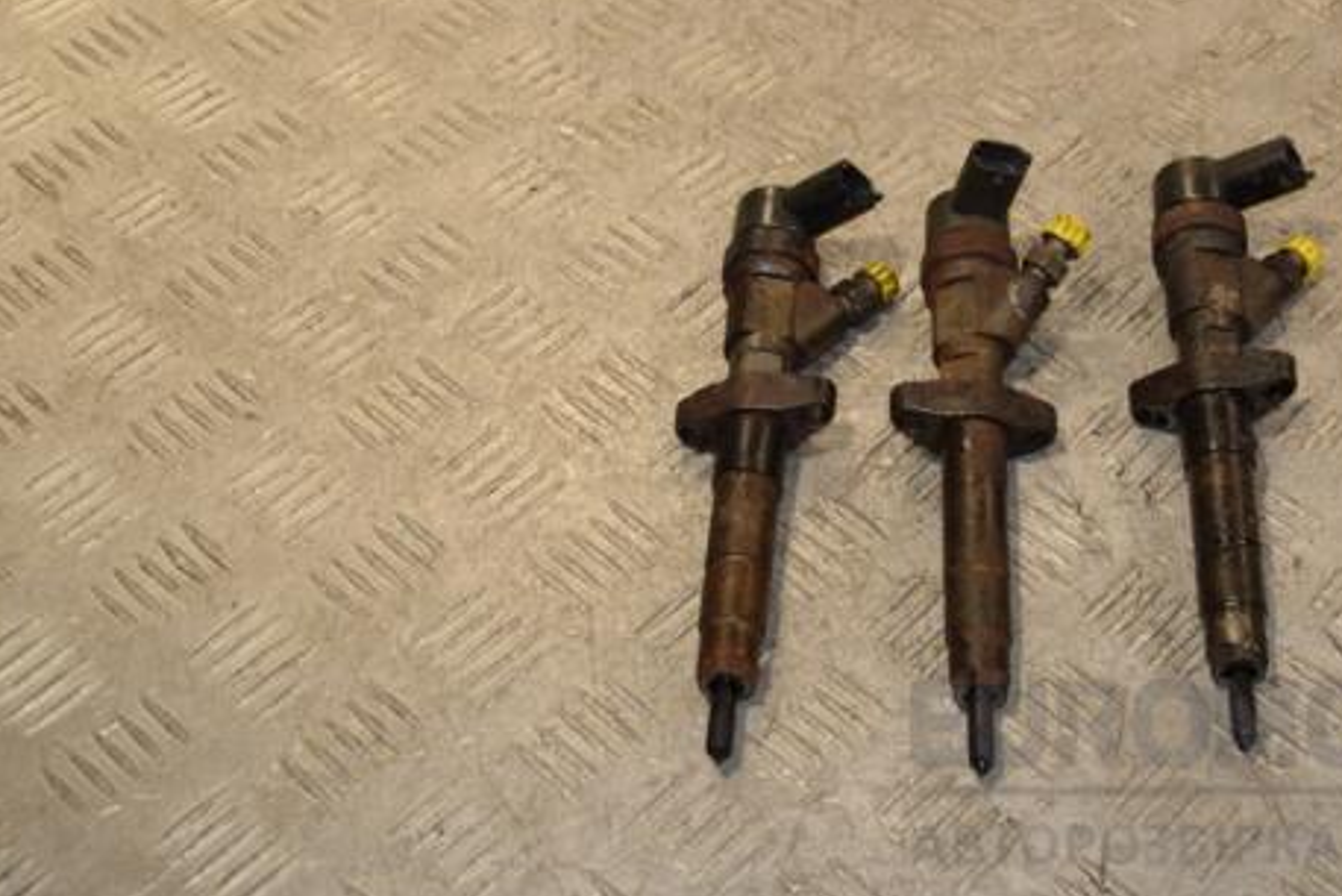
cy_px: 332
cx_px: 855
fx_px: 2349
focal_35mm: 63
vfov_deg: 21.5
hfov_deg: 31.7
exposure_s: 1/200
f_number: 7.1
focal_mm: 32
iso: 800
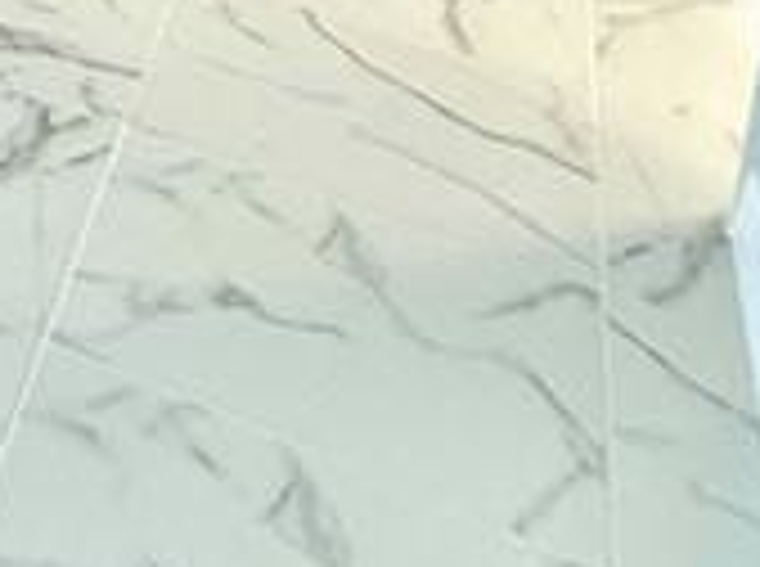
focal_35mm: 85
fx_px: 1862
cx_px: -886
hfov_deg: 16.0
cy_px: -670
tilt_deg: -10.0
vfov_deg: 13.8
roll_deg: -1.2
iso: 125
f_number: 2.2
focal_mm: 2.22
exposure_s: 1/99
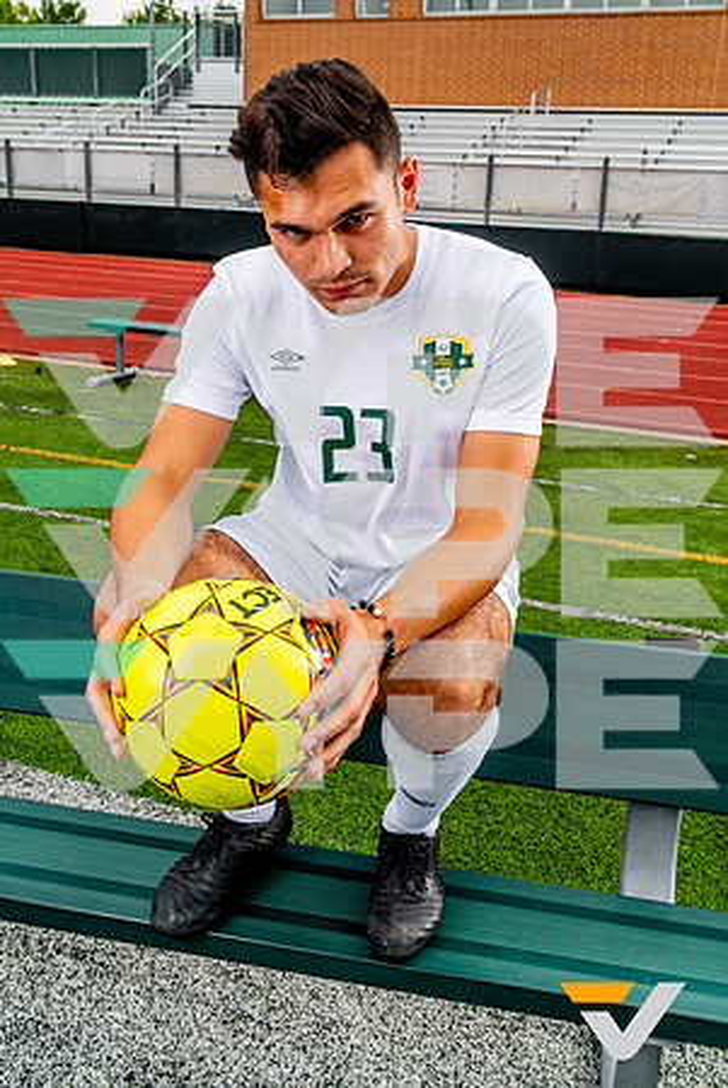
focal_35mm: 34
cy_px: 544
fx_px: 1029
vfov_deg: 55.7
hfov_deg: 39.0
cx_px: 364
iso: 100
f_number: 8
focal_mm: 34
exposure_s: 1/125
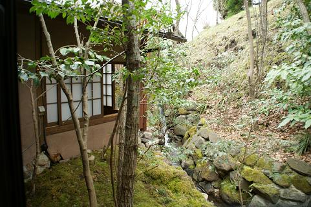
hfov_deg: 67.4
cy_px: 104
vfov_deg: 47.9
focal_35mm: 27
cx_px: 156
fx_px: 233
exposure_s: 1/40
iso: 100
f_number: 3.5
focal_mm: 18
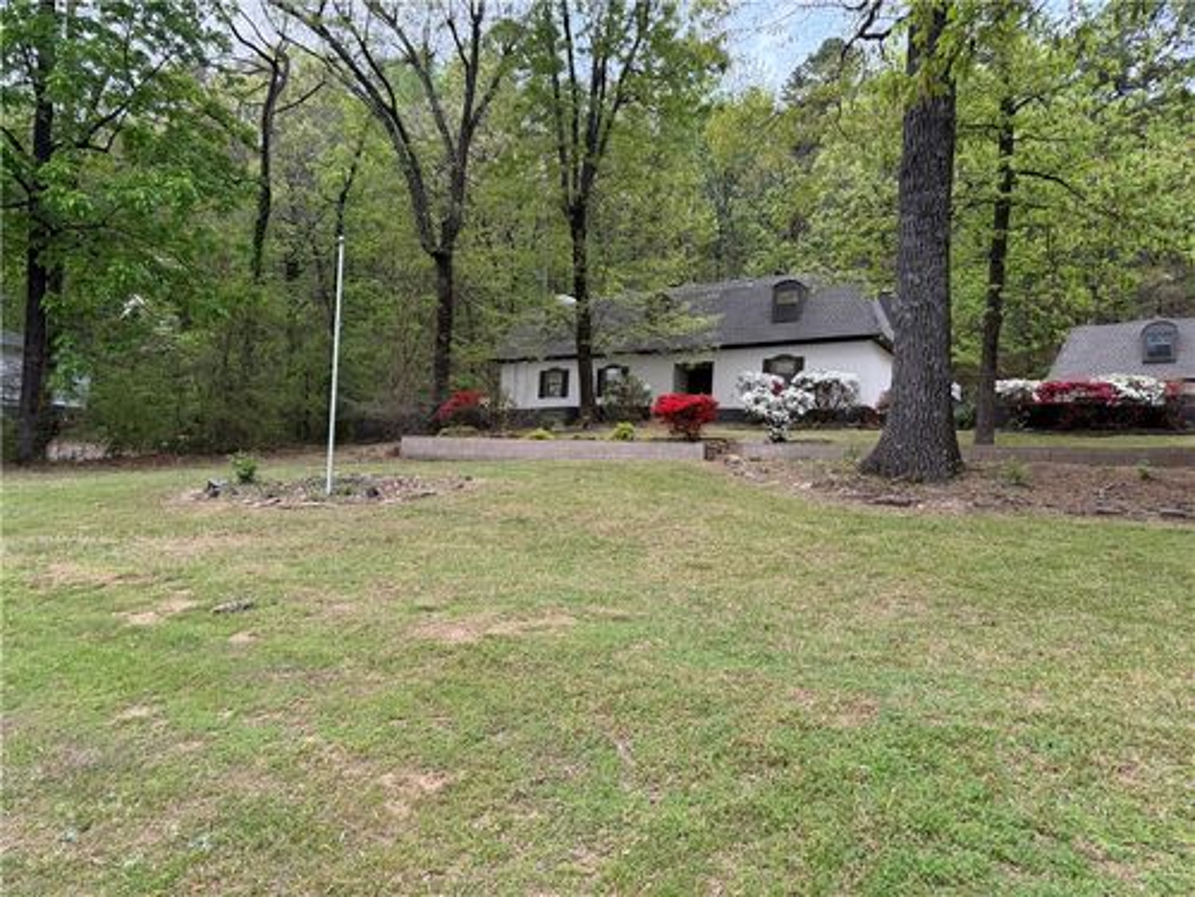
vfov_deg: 56.8
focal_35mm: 24
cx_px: 598
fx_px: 829
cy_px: 448
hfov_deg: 71.6
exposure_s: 1/201
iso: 80
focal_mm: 6.76
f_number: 1.78
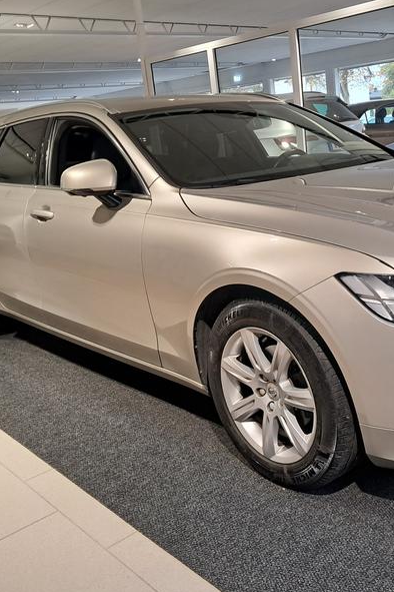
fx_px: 624
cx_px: 285
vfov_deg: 50.7
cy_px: 297
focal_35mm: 38
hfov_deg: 34.5
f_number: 1.8
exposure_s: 1/50
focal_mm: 4
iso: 200
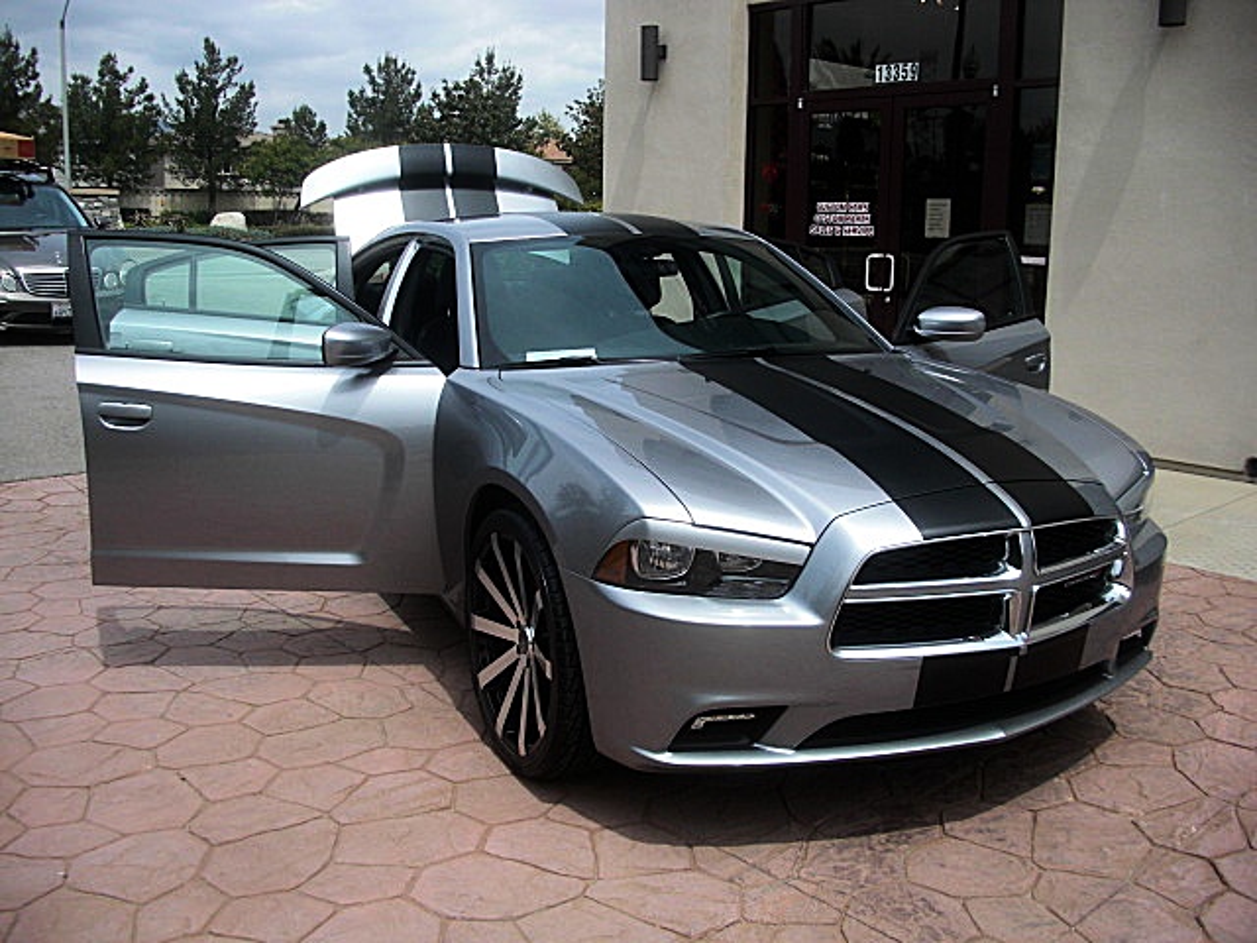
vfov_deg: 39.7
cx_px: 628
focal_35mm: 36
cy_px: 472
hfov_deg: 51.4
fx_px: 1307
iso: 50
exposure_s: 1/1000
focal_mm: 6.3
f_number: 2.8
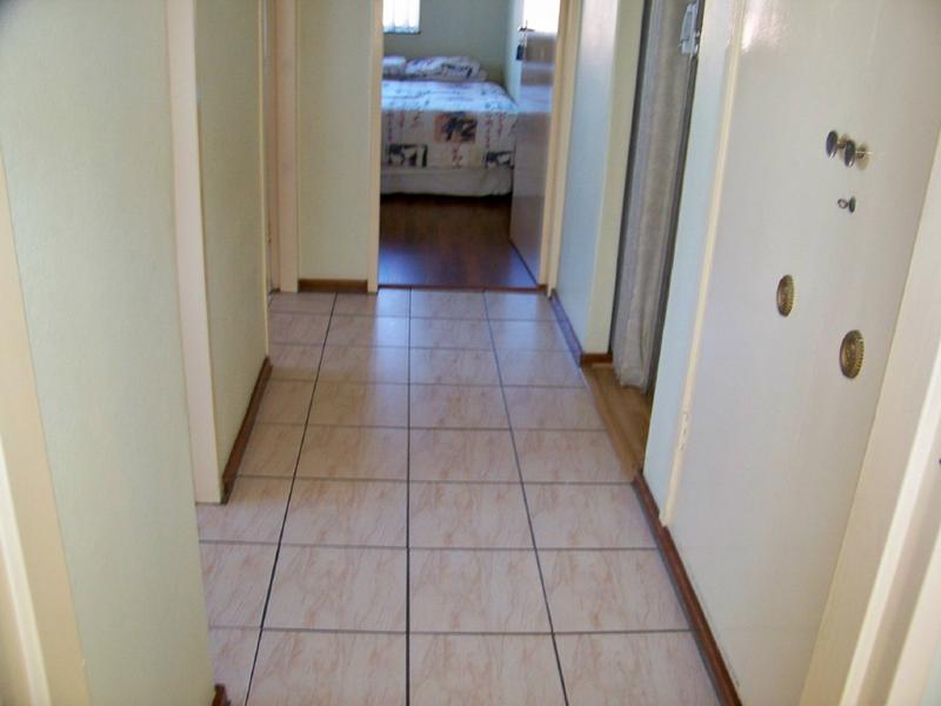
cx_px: 470
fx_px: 897
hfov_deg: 55.4
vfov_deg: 42.9
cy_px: 353
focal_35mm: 33
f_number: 2.8
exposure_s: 1/40
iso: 250
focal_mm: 5.85
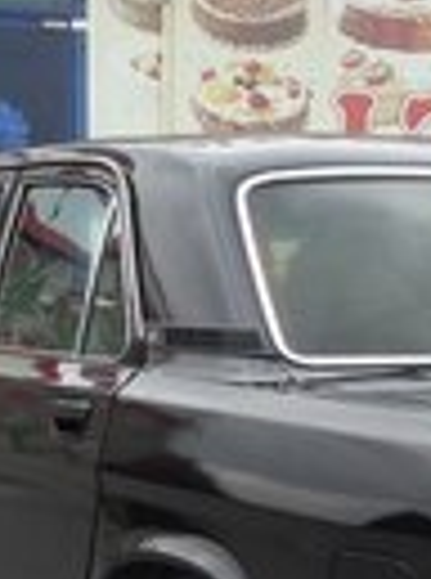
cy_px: 669
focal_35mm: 108
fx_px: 1802
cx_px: 462
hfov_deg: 13.4
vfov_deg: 17.5
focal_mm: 3.7
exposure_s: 1/222
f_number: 1.9
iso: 40
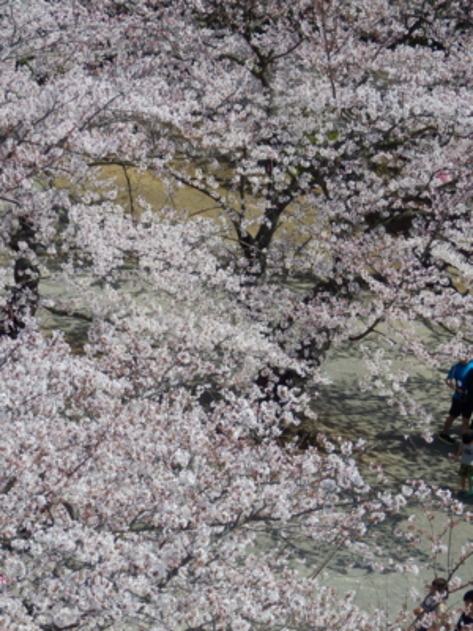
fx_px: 2113
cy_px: 316
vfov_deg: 17.0
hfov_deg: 12.8
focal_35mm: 116
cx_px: 236
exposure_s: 1/500
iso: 80
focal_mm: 20.9
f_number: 5.2
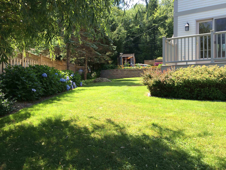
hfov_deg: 61.7
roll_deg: -1.3
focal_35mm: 29
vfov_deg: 48.2
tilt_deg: +0.1
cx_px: 113
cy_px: 85
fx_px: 189
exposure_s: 1/377
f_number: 2.2
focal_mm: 4.15
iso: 32
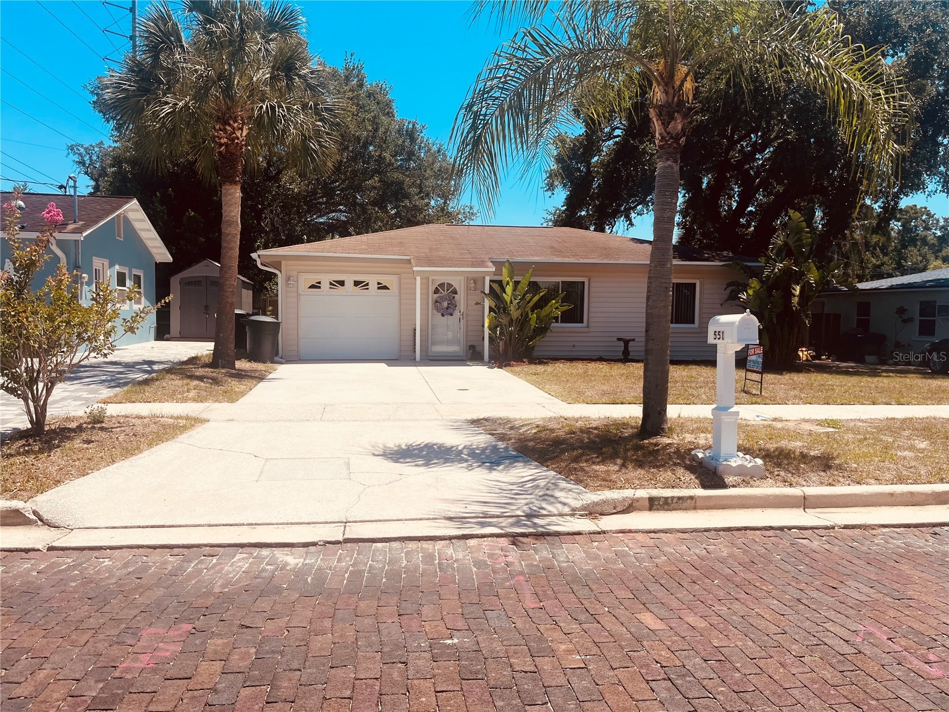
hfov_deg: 67.3
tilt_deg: -6.7
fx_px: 713
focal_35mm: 26
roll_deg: -0.8
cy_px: 356
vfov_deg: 53.1
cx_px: 474
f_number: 1.6
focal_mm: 5.1
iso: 50
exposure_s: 1/4651
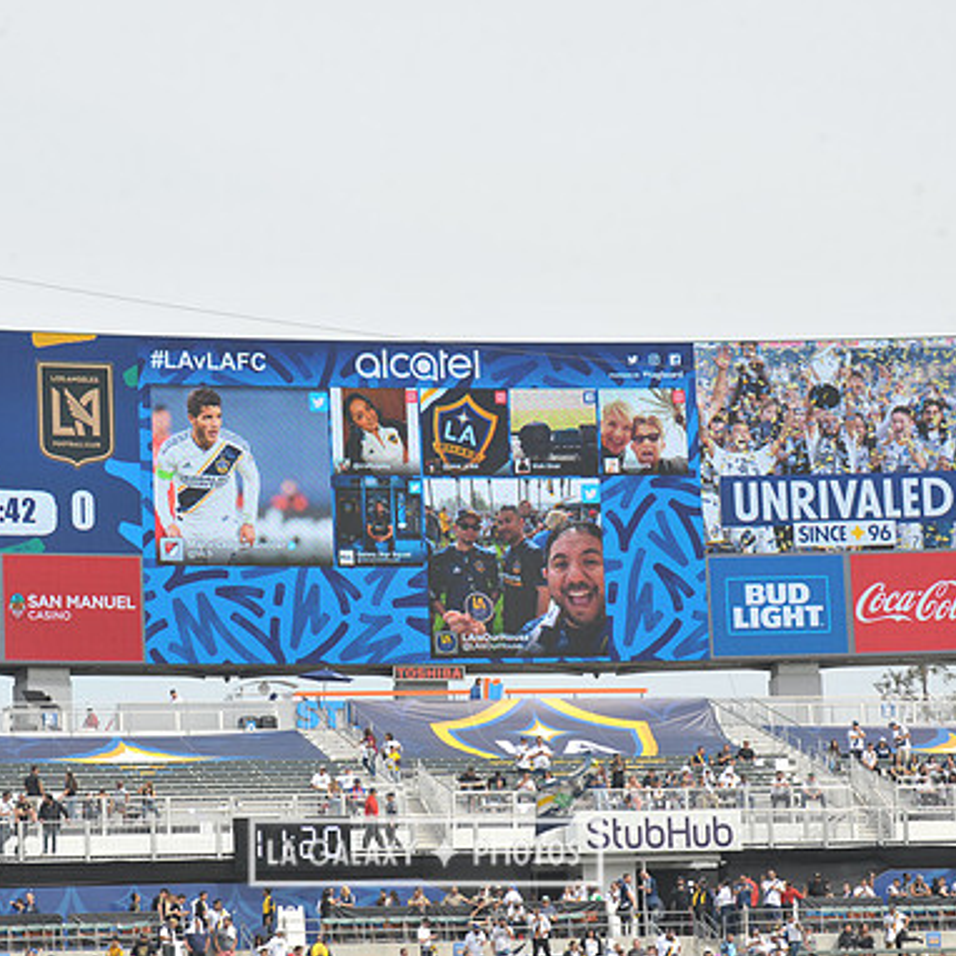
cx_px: 425
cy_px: 475
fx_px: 4437
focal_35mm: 142
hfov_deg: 12.3
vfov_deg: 12.3
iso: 200
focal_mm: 110
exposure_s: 1/400
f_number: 10
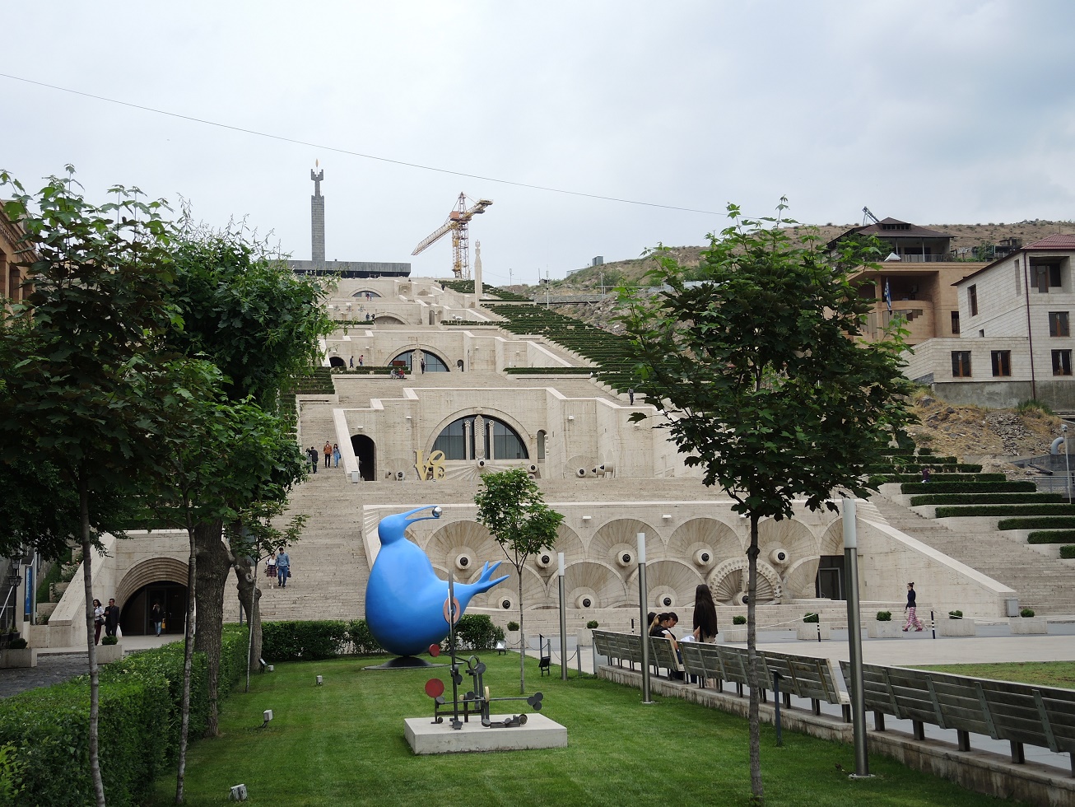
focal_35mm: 46
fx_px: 1429
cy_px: 404
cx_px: 538
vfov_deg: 31.5
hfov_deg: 41.2
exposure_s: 1/1000
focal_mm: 9.9
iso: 80
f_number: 2.5
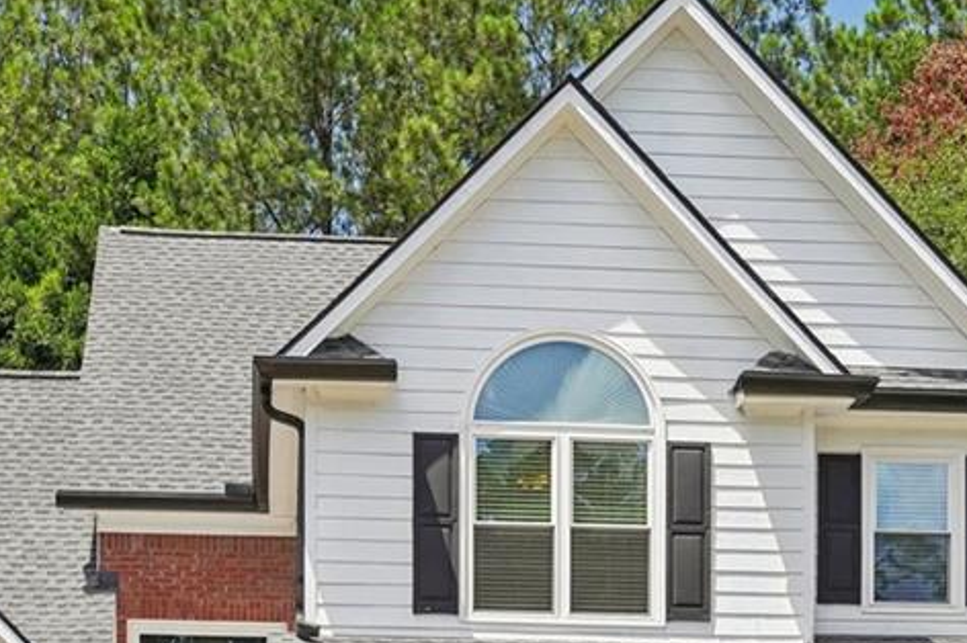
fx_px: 2040
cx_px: 473
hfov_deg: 26.7
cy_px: 613
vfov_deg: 17.6
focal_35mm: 76
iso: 400
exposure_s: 1/640
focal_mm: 35
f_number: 8
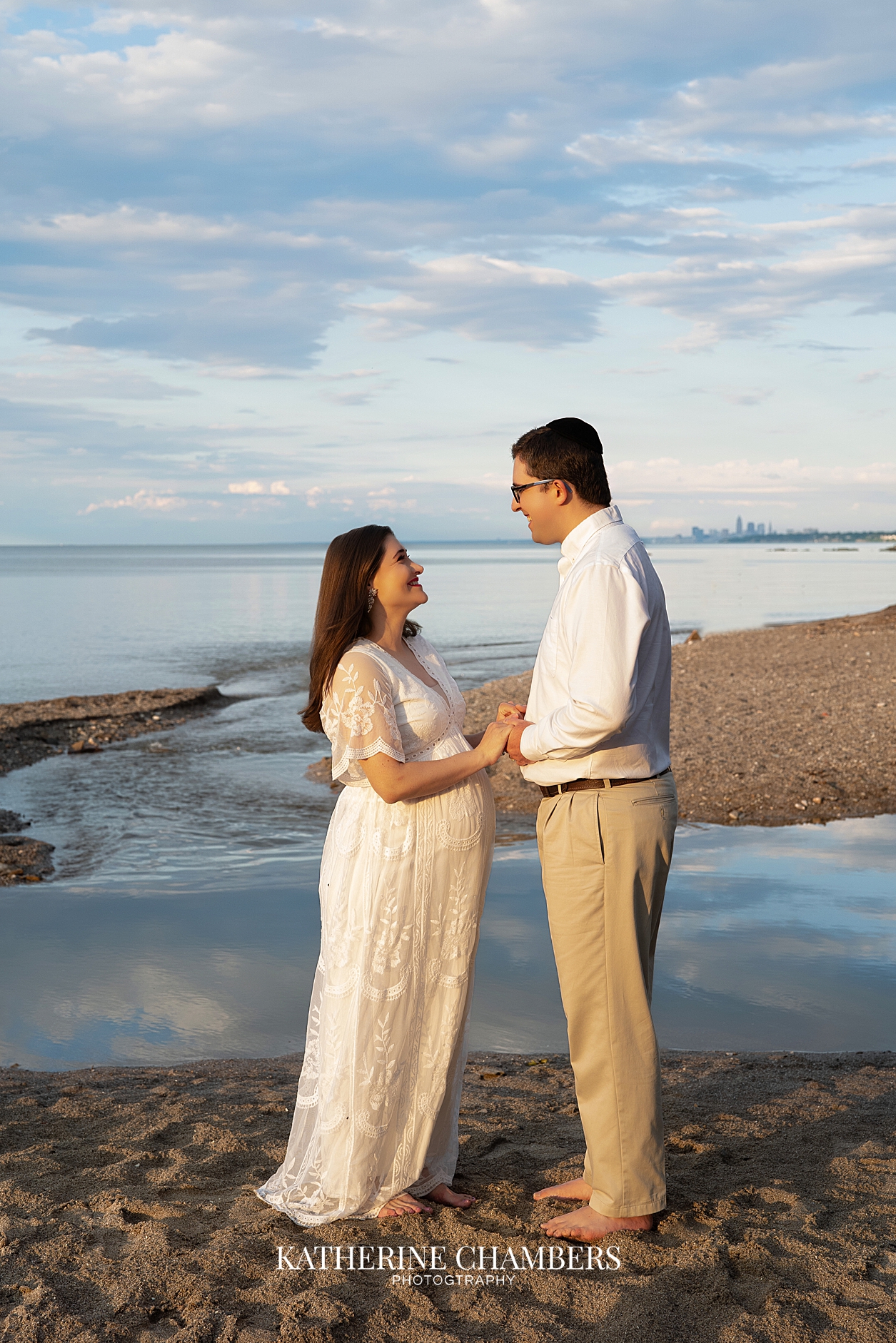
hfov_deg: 26.5
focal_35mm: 51
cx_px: 448
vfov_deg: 38.9
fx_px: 1904
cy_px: 684
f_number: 5
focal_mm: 50
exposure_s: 1/400
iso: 800
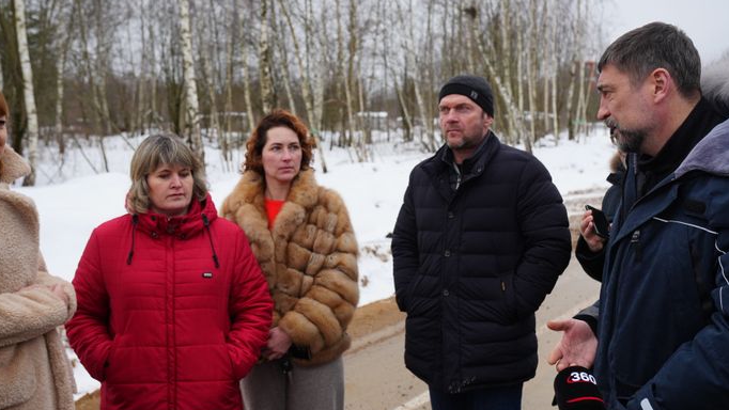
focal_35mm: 44
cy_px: 206
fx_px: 851
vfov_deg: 27.1
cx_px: 361
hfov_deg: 46.4
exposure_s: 1/640
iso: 800
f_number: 5.6
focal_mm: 41
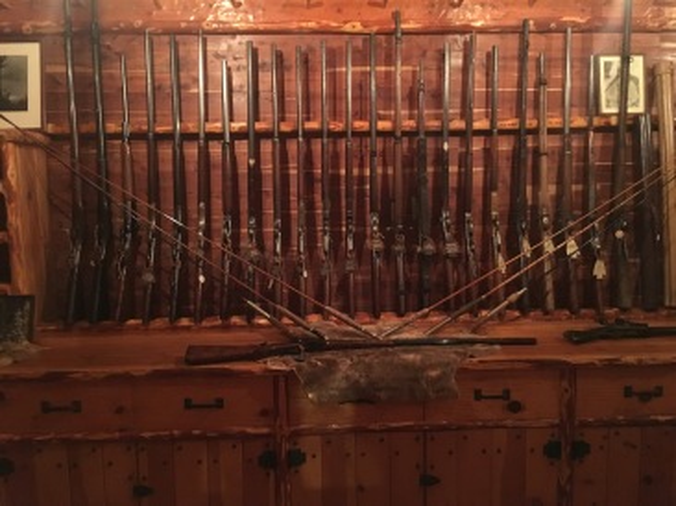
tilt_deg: -6.7
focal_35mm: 29
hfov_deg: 61.7
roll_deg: +1.9
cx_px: 338
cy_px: 253
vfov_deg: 48.2
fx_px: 566
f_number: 2.2
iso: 640
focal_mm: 4.15
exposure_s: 1/15
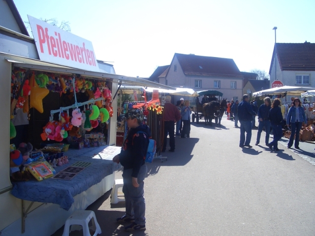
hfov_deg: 52.6
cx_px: 158
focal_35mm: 35
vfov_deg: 40.7
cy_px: 118
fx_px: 318
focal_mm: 5.8
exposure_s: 1/500
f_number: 4.3
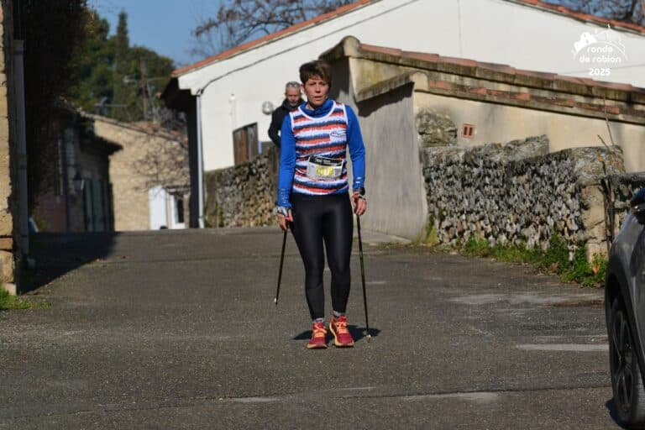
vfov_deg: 6.1
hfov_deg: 9.1
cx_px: 322
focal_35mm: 225
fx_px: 4031
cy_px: 215
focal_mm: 150
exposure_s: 1/2000
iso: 320
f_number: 7.1
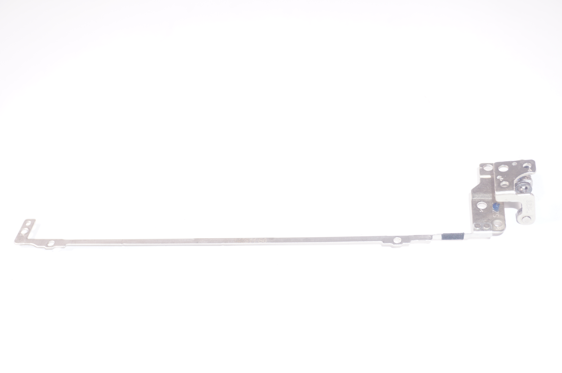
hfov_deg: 38.9
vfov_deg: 26.4
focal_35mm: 51
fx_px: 795
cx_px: 281
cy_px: 186
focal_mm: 34
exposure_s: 1/60
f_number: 5.6
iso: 100
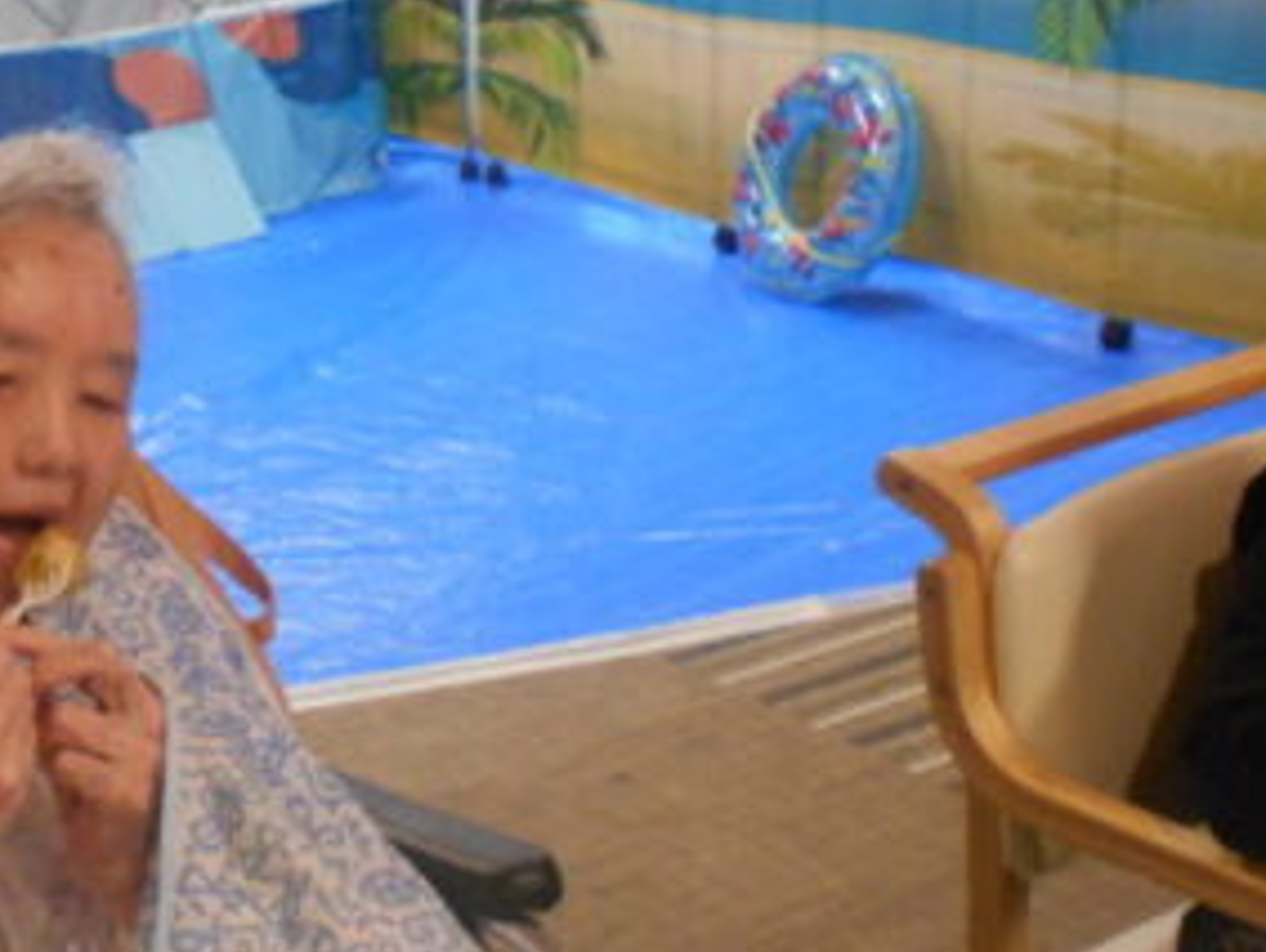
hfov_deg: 26.4
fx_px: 2637
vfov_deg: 20.5
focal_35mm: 72
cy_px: 456
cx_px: 228
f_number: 3.6
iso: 360
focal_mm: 5.8
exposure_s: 1/30
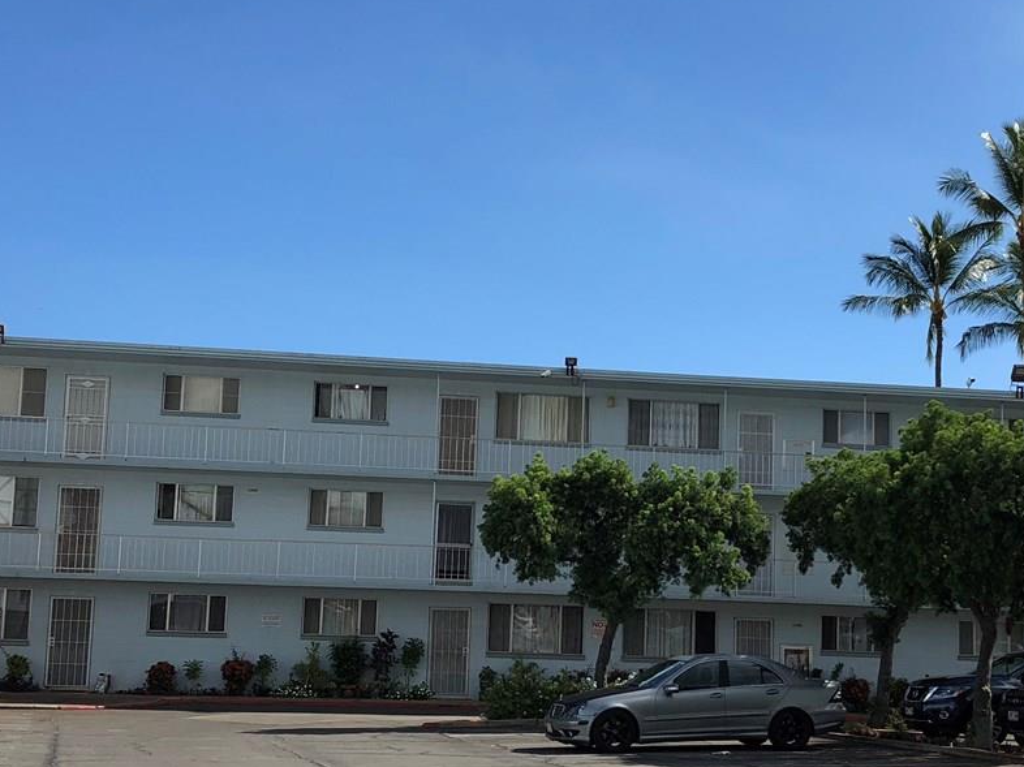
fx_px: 1686
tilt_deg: +7.8
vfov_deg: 25.6
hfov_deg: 33.8
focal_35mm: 57
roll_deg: -1.2
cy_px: 409
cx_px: 575
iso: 20
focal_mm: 3.99
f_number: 1.8
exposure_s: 1/2183
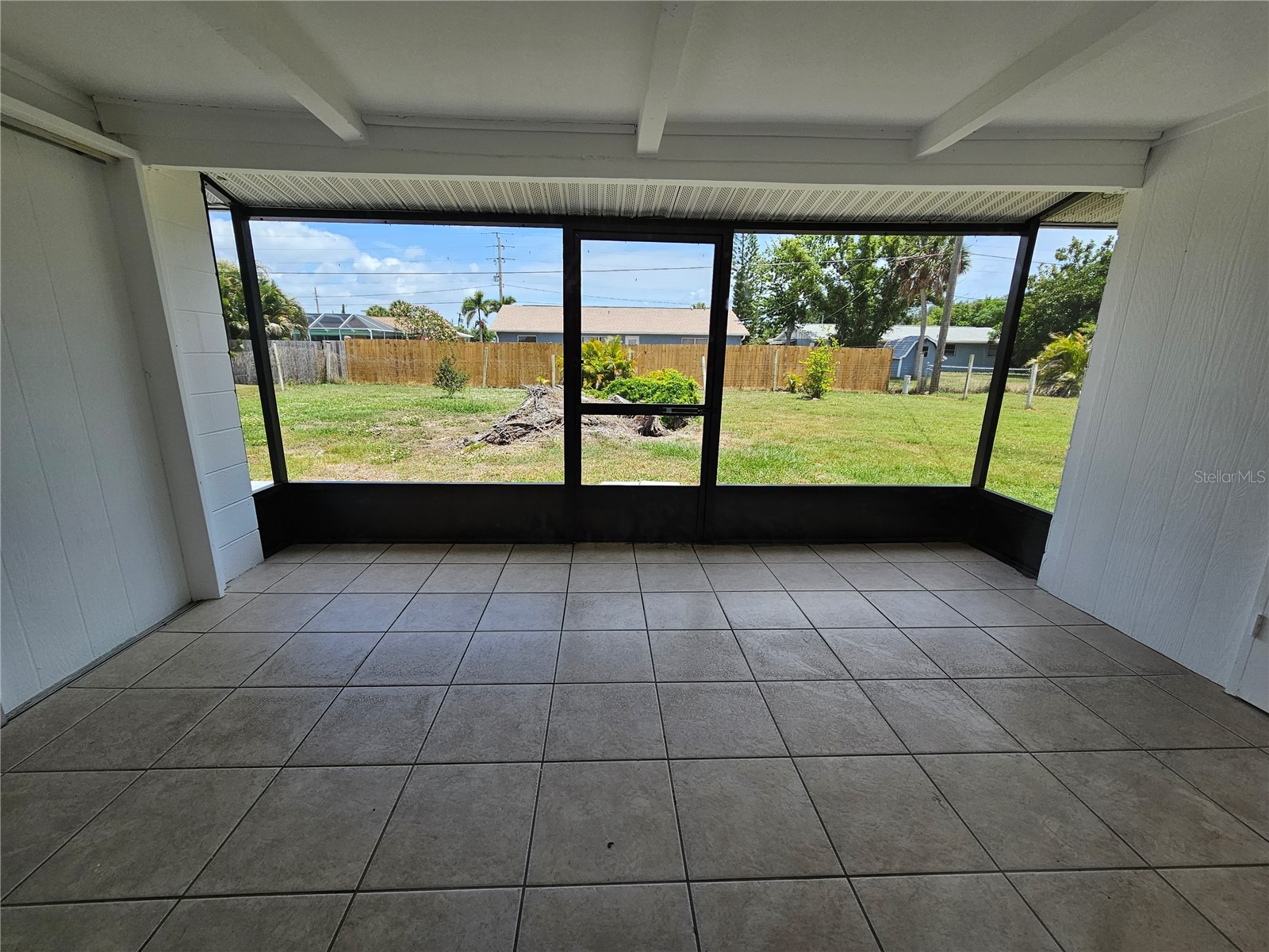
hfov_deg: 106.2
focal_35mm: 13
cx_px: 634
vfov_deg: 89.9
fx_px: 477
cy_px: 476
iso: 80
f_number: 2.2
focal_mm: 2.2
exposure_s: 1/1000
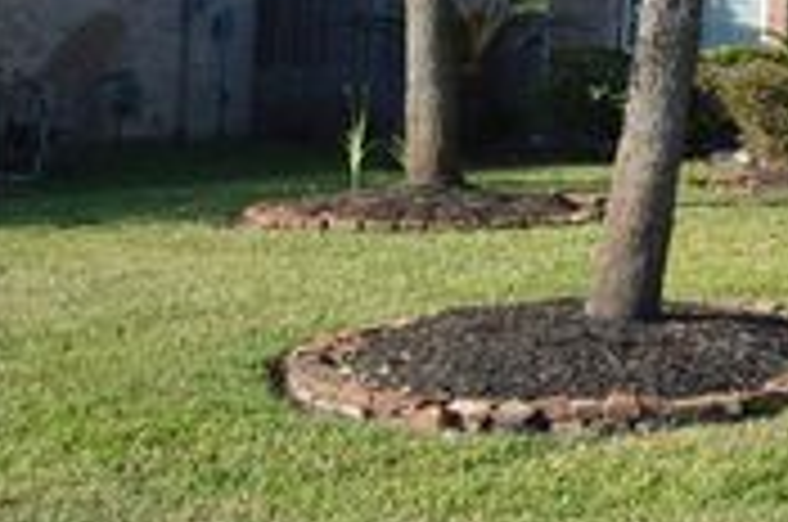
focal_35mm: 77
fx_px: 1682
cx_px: 1103
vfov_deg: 16.9
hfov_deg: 22.6
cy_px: -90
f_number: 5.6
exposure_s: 1/160
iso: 100
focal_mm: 18
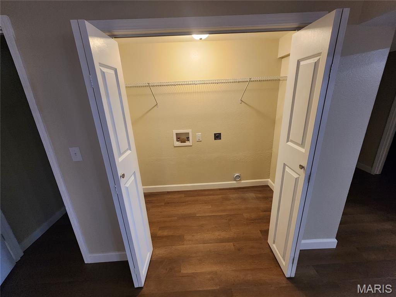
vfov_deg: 89.9
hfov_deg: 106.2
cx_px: 198
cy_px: 148
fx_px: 149
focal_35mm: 13
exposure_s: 1/40
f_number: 2.2
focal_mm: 2.2
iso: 320
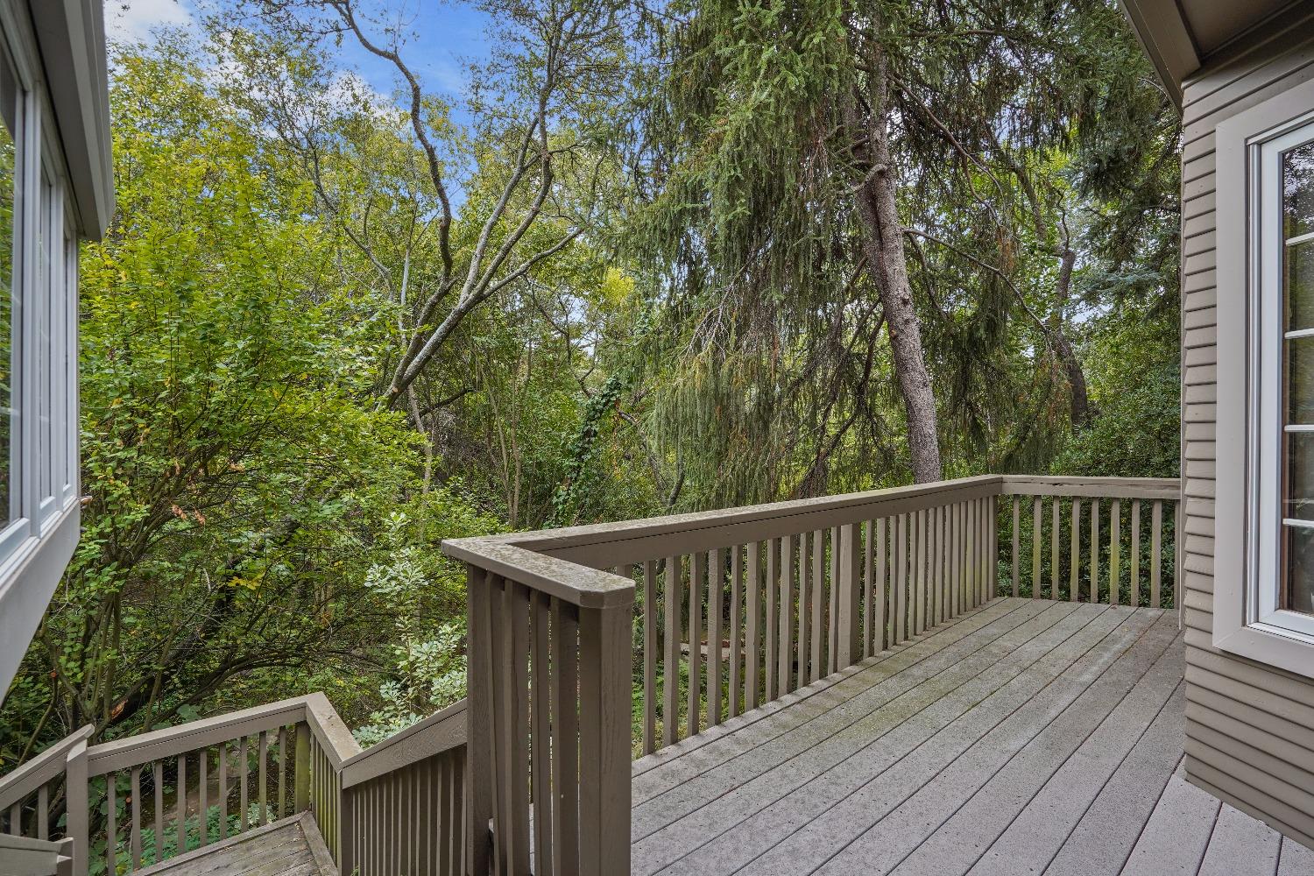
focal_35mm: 16
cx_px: 657
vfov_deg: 73.7
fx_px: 584
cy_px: 438
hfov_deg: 96.7
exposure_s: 1/30
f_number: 8
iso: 400
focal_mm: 16
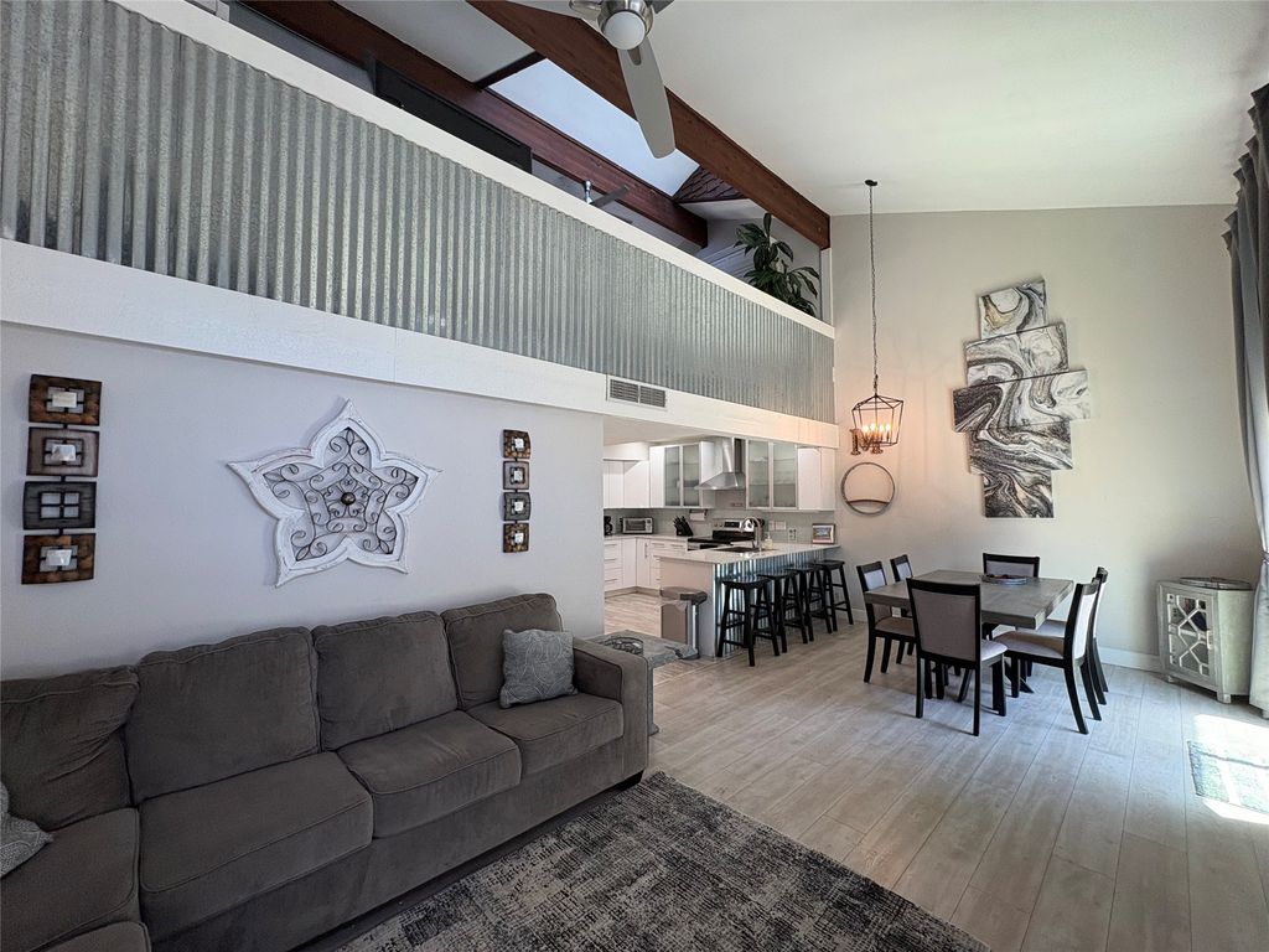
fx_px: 513
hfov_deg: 102.1
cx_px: 634
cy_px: 476
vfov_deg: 85.7
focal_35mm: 14
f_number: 2.2
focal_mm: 2.22
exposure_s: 1/120
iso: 125
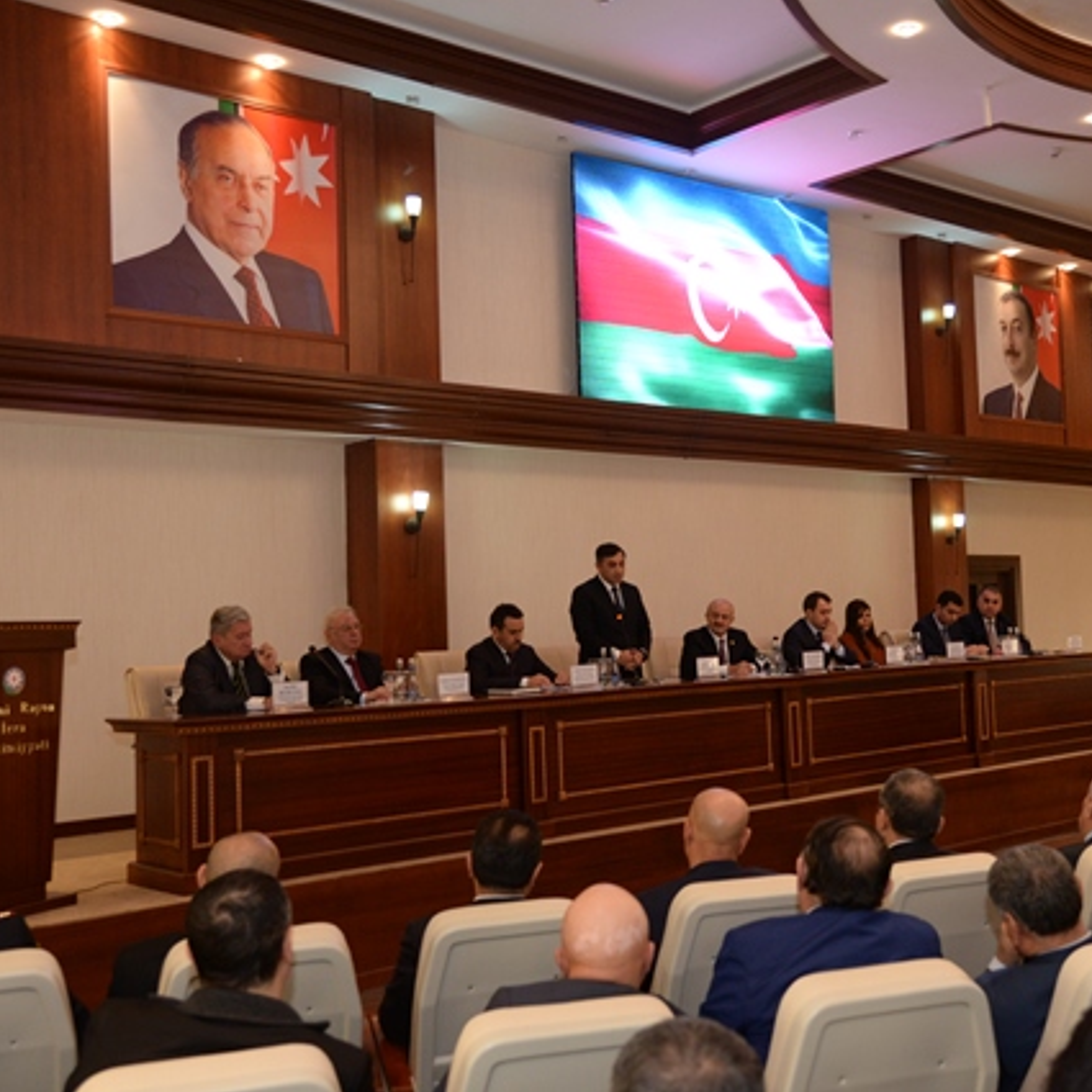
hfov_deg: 40.6
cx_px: 694
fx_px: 1463
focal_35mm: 41
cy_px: 546
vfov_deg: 40.9
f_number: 4
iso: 2200
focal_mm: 32
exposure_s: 1/100
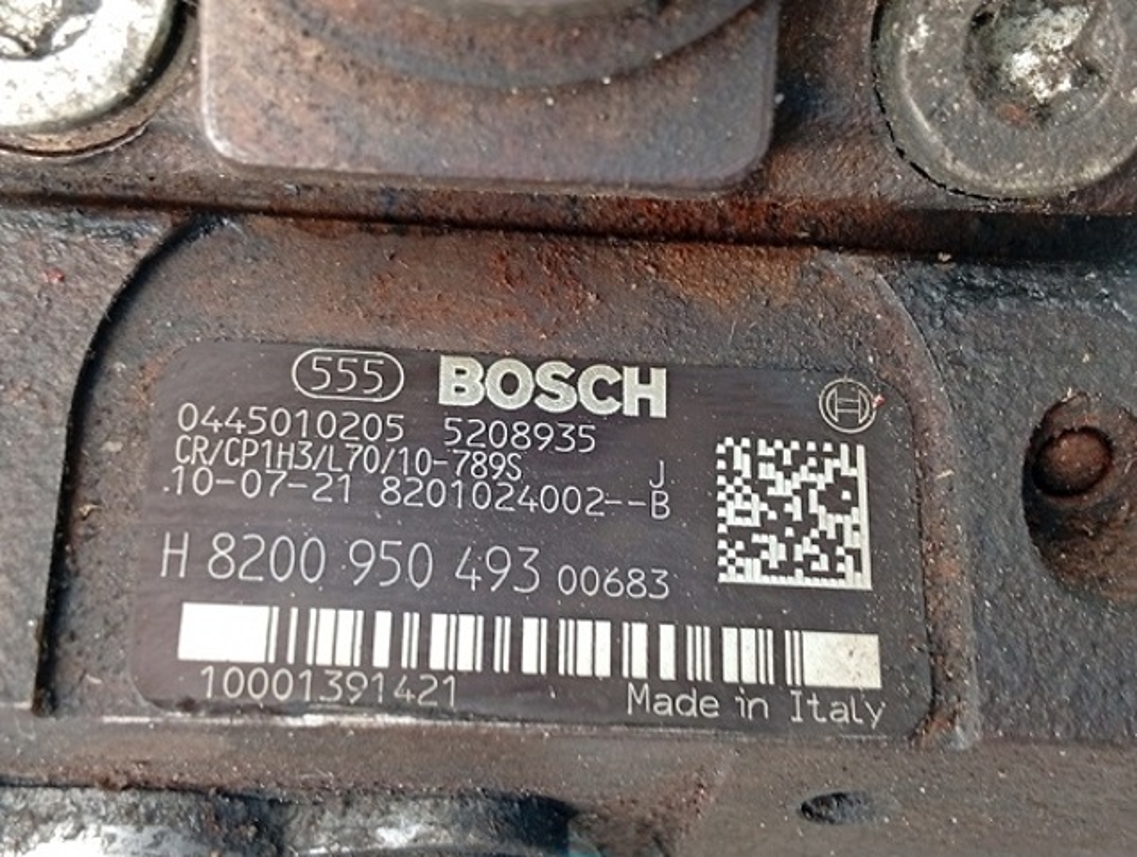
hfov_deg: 36.8
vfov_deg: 28.1
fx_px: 1711
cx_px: 568
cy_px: 428
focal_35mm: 52
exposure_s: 1/50
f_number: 1.8
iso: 89
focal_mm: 3.96
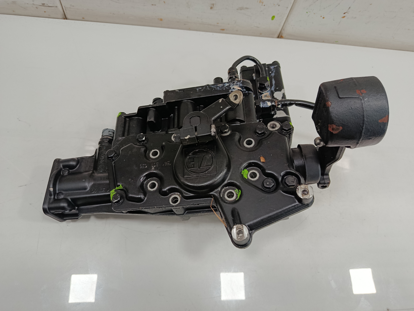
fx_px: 287
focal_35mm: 24
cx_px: 207
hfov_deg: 71.6
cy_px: 156
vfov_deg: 56.8
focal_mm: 5.24
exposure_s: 1/100
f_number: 1.7
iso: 1050
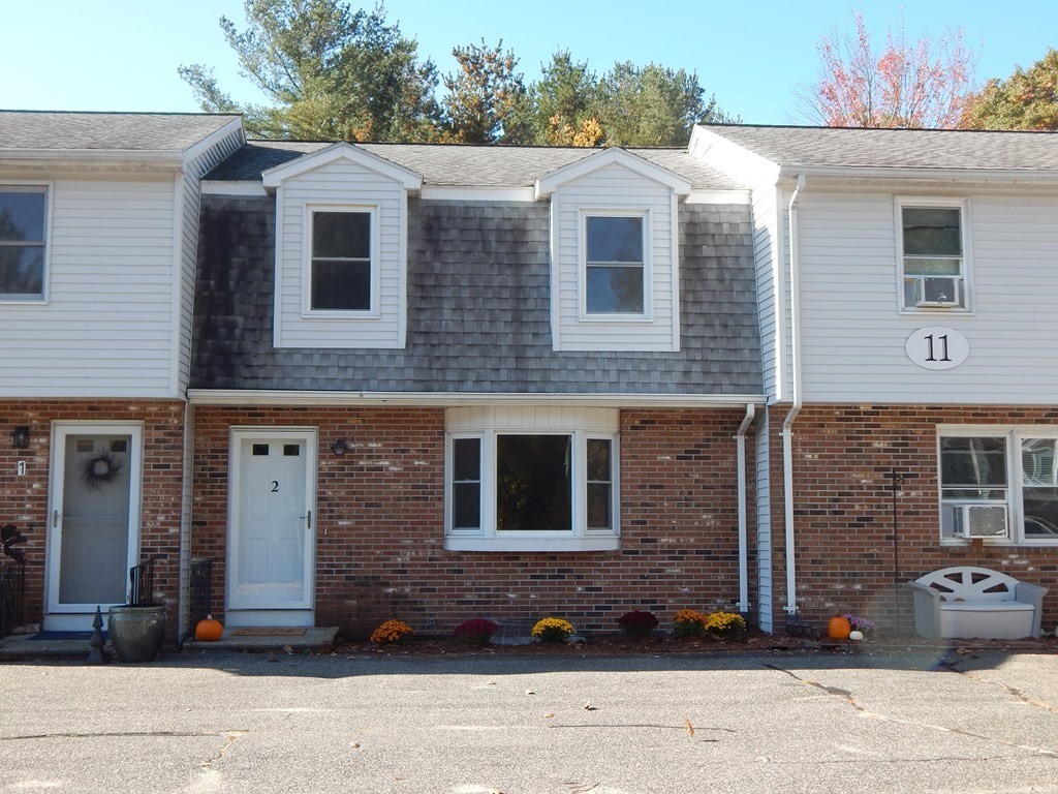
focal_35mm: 43
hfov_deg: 43.9
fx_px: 1314
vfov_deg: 33.6
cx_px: 529
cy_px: 397
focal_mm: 7.7
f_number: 3.6
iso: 125
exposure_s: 1/400
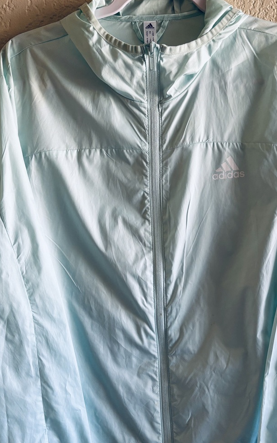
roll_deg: +0.6
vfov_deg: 51.3
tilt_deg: -8.4
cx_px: 162
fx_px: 459
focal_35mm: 38
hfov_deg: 33.5
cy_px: 263
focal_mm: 5.96
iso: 160
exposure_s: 1/60
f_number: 1.6
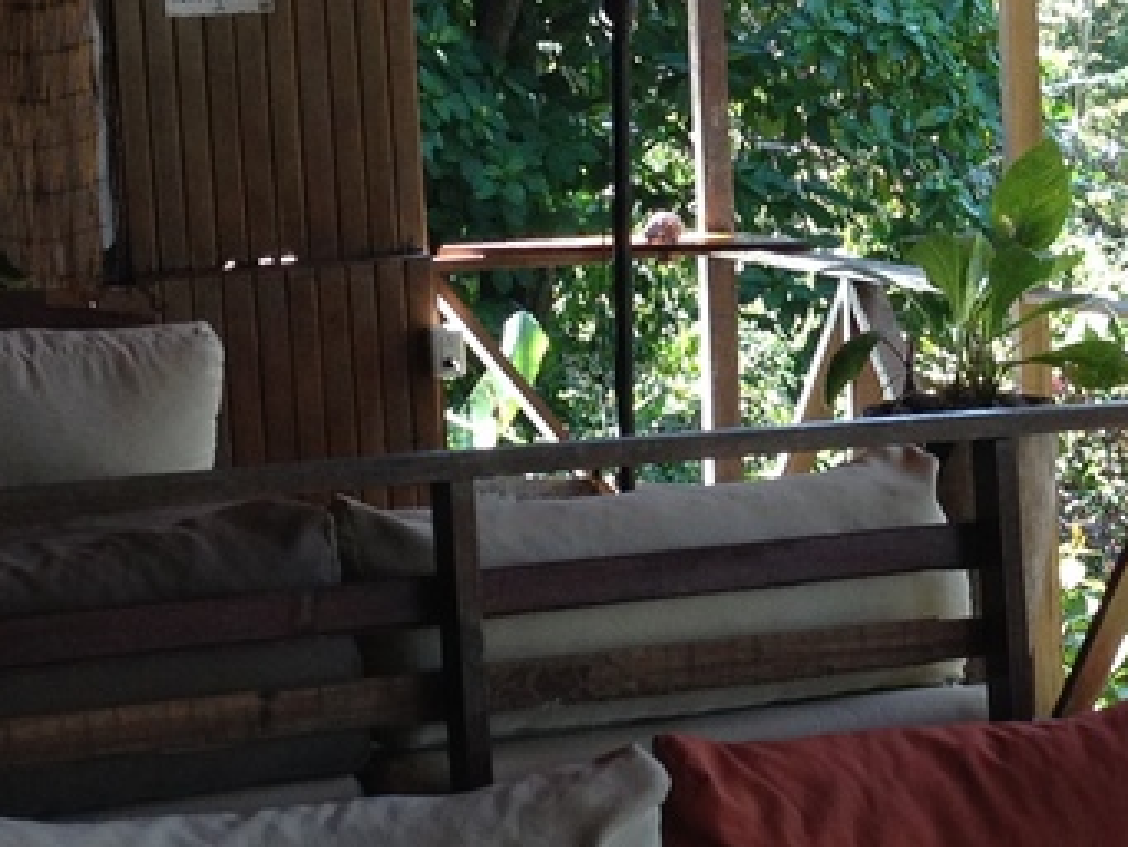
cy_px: 324
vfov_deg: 12.0
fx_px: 4009
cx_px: 1131
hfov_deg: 15.7
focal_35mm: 123
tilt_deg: -8.8
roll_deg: +1.9
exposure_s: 1/120
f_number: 2.4
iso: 64
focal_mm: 4.28
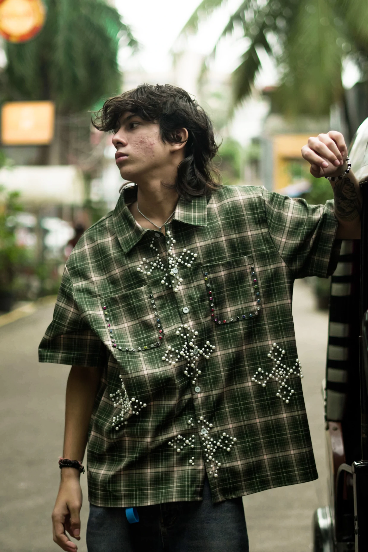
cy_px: 276
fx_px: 1150
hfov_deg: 18.2
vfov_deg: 27.0
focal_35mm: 75
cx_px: 184
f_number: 1.8
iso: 1250
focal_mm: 50
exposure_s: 1/1500
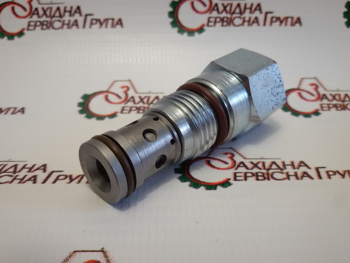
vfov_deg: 45.4
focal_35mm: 31
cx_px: 175
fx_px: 313
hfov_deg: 58.4
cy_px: 132
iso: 50
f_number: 2.4
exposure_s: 1/100
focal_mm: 2.93
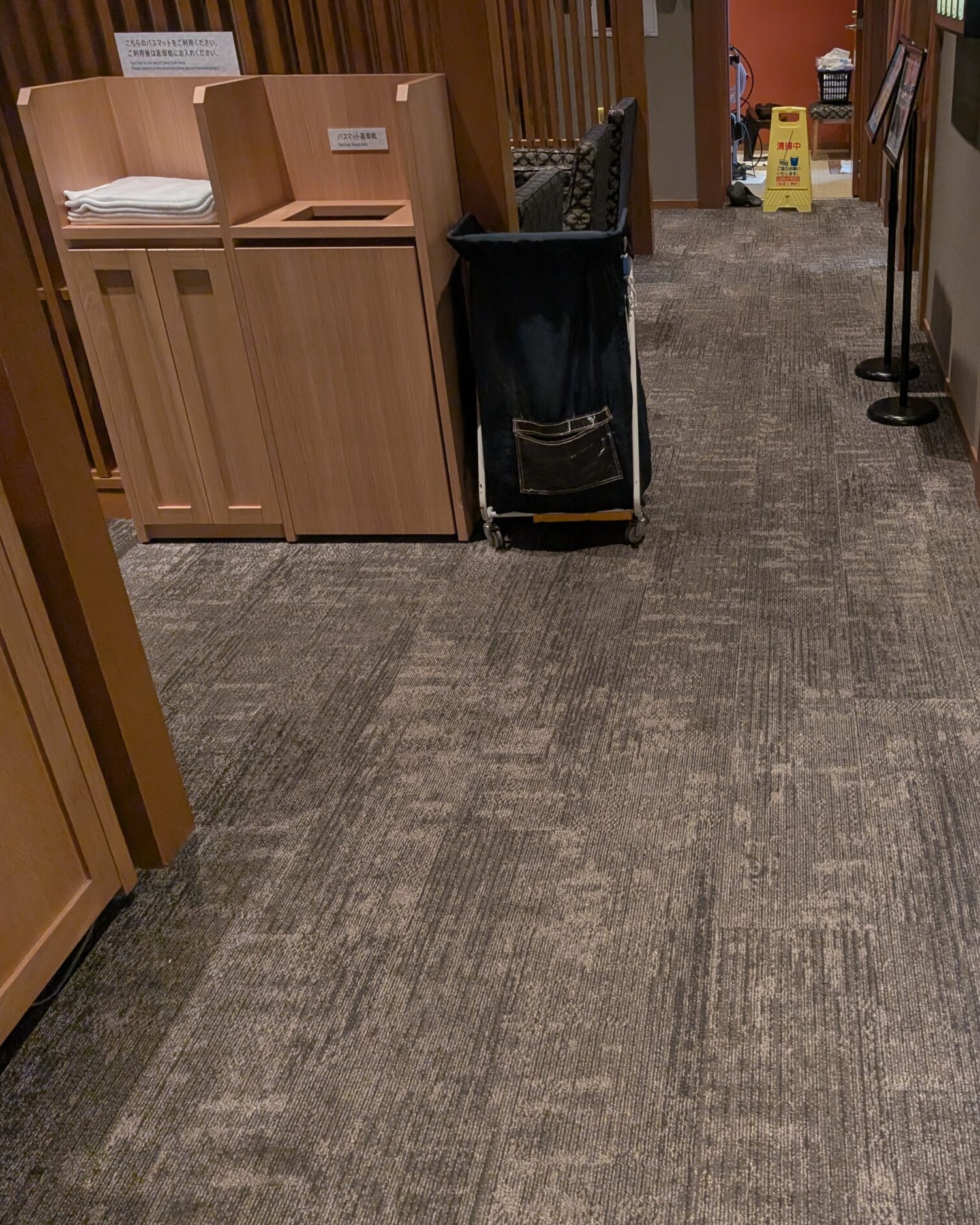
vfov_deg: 55.7
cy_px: 608
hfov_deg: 44.2
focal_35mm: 32
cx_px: 740
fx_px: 1160
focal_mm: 6.9
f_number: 1.68
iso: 97
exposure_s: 1/100
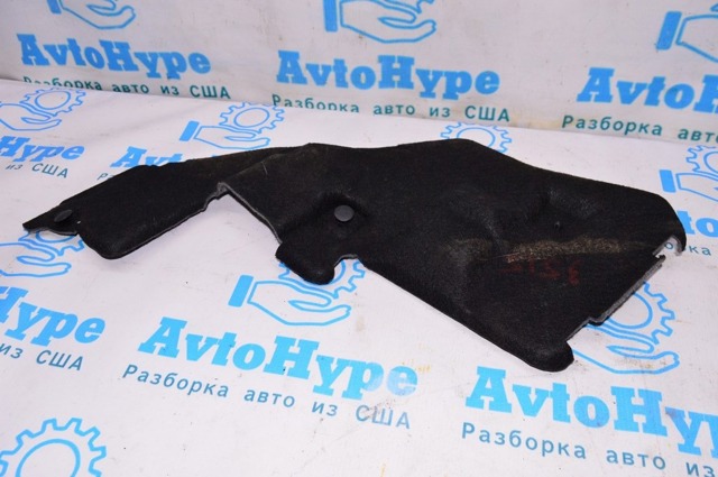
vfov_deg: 41.6
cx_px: 359
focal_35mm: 32
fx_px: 627
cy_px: 238
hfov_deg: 59.6
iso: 1600
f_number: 8
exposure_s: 1/200
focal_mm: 21
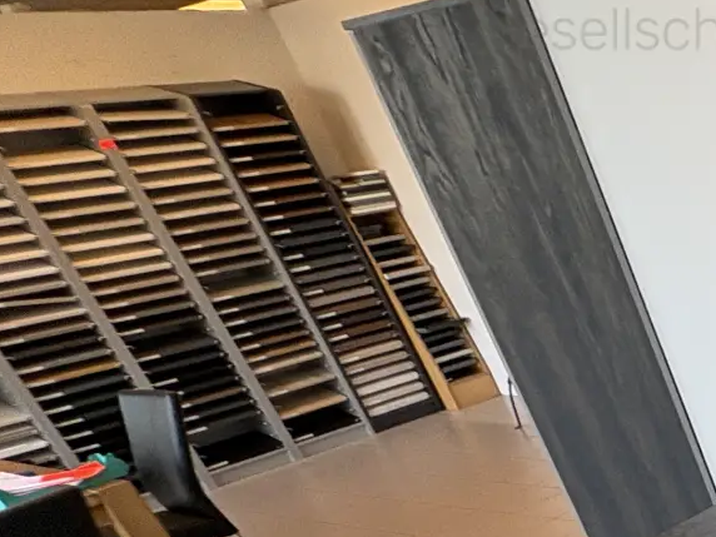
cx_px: 1190
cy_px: 586
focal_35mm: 47
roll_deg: +5.5
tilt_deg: -27.5
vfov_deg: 28.2
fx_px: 972
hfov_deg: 24.8
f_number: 2.2
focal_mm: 2.22
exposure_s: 1/123
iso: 80
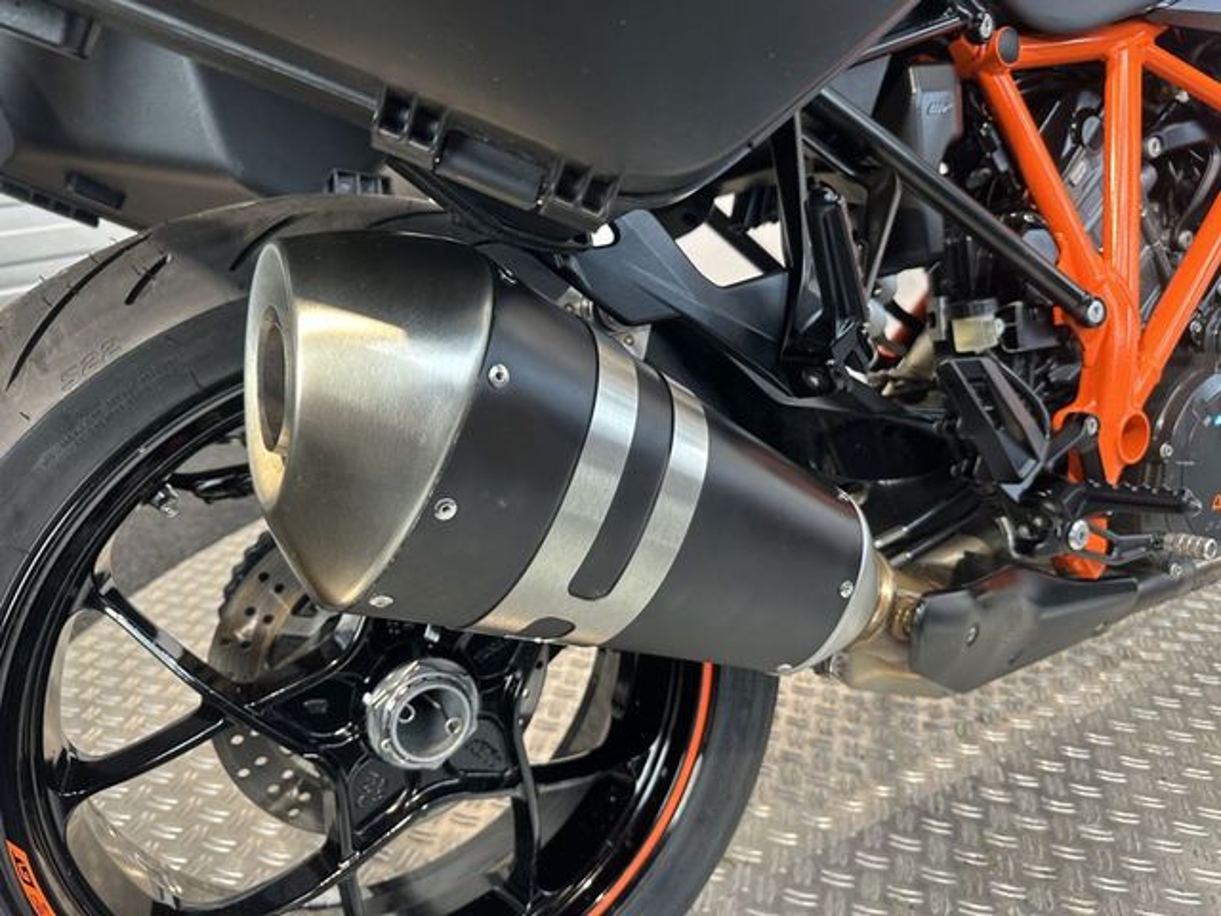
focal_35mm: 24
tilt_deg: -22.2
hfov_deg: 71.6
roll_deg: -0.4
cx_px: 610
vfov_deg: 56.8
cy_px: 458
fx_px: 847
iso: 200
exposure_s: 1/50
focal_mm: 6.86
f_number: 1.78
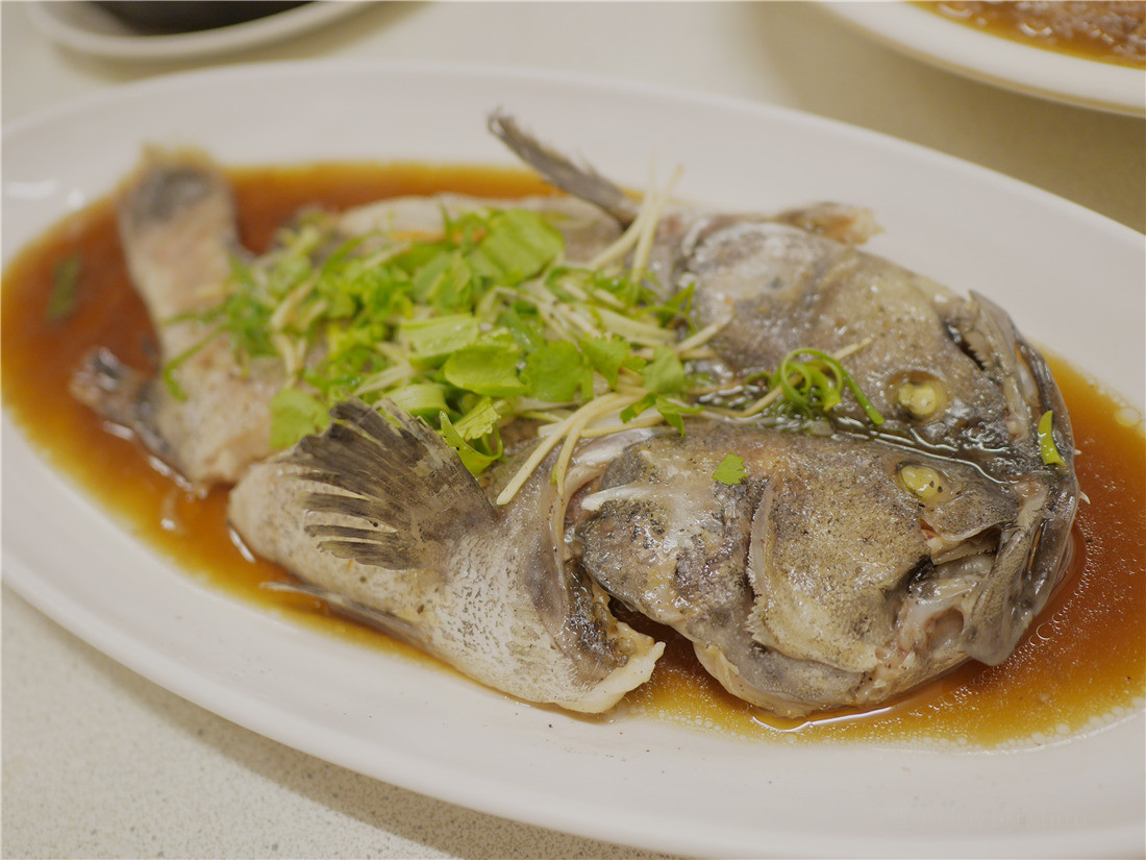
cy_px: 430
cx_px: 573
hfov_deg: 60.0
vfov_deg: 46.8
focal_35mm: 30
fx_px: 993
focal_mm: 15
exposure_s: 1/60
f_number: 1.7
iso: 250
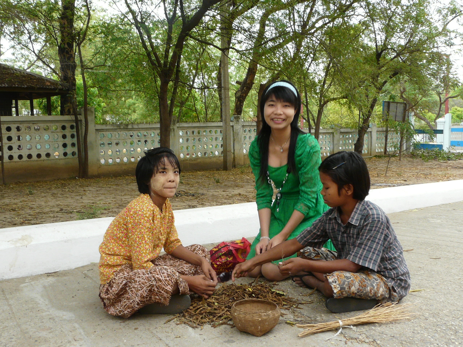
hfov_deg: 51.4
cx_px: 232
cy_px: 174
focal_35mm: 36
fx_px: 482
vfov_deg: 39.7
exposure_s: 1/40
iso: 100
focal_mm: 4.6
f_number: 5.6
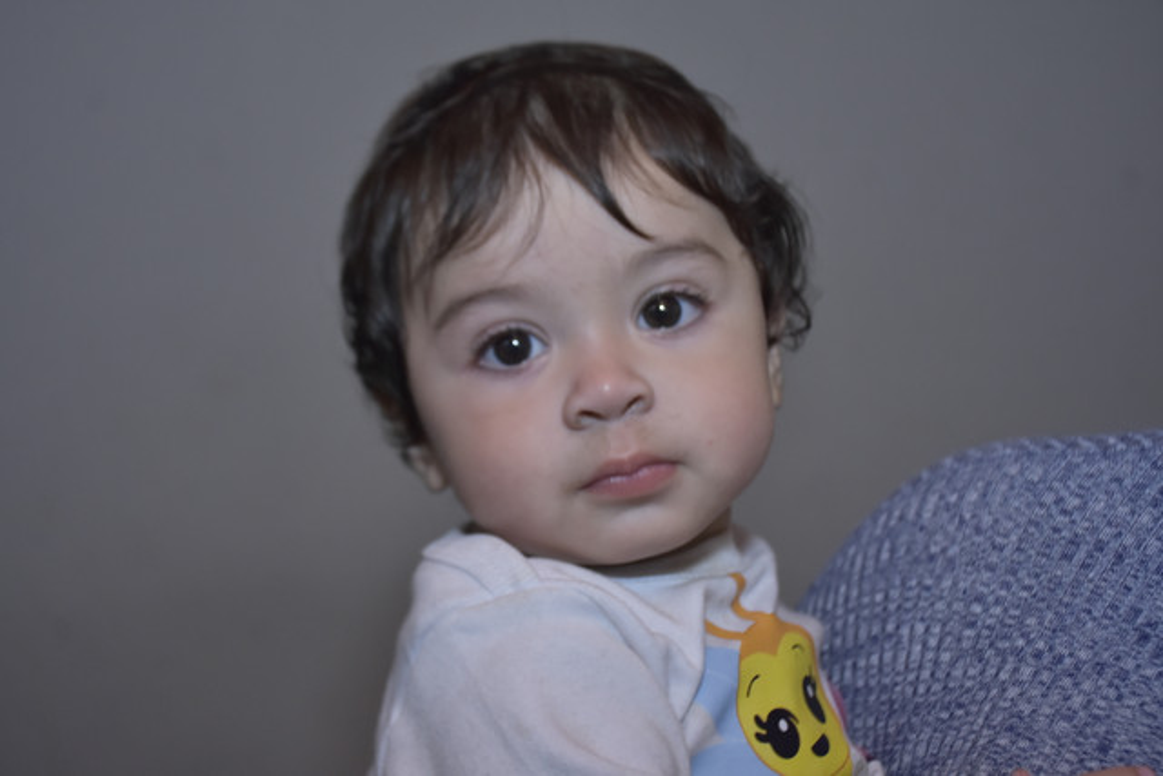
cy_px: 388
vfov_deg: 23.8
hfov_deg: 35.0
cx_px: 582
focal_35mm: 57
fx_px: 1842
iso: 800
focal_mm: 38
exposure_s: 1/160
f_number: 5.6
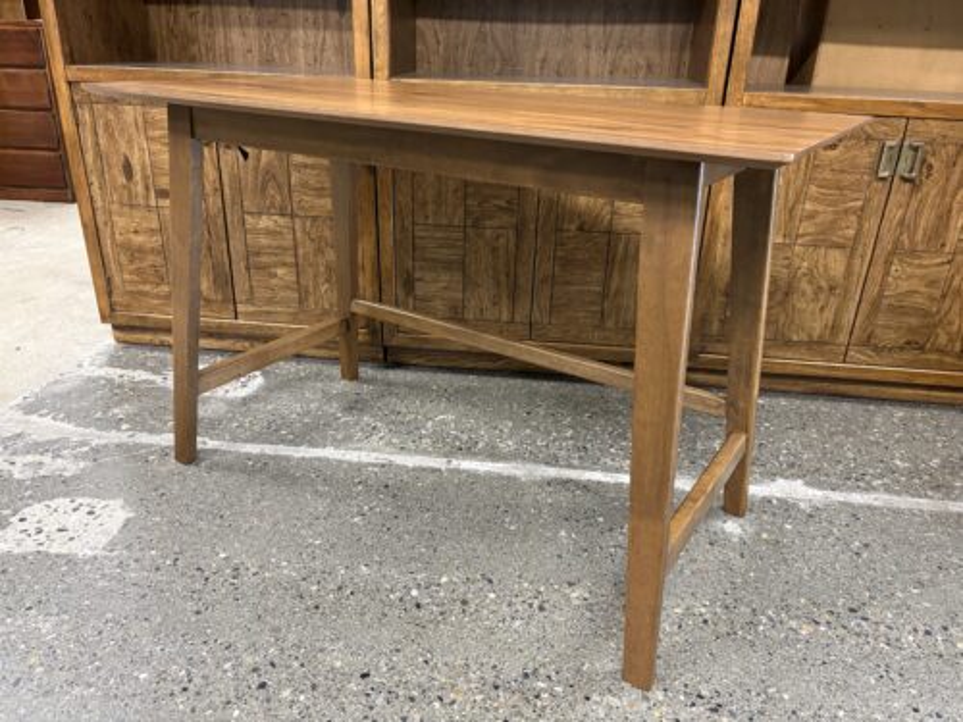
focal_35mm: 26
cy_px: 361
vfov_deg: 53.1
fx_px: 723
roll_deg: -2.2
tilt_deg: -23.8
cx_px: 482
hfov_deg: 67.3
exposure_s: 1/60
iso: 500
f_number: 1.6
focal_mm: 5.96
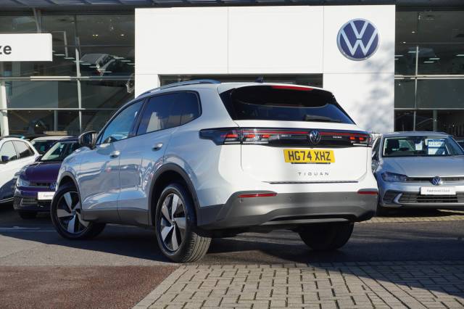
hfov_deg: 36.0
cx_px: 232
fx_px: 715
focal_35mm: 56
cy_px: 154
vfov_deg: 24.4
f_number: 8
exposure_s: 1/160
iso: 100
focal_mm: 37
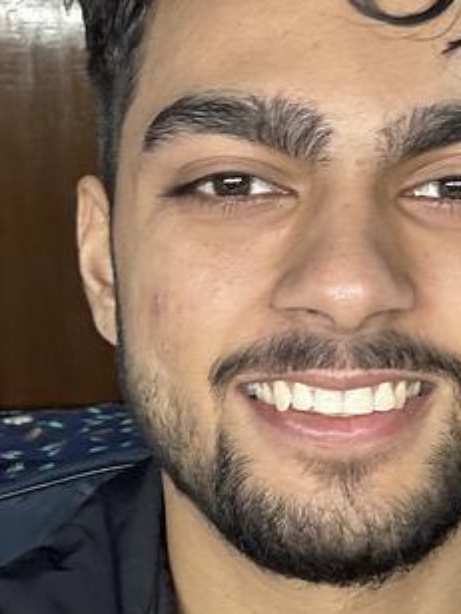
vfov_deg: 25.0
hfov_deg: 18.8
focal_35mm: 78
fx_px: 1385
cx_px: 309
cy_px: 319
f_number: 1.9
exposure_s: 1/33
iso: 250
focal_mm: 2.69
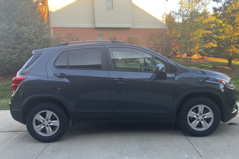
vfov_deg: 43.6
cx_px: 122
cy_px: 82
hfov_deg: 61.9
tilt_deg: -7.0
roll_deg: +2.2
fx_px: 199
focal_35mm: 30
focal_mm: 3.99
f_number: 1.8
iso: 64
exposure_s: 1/121
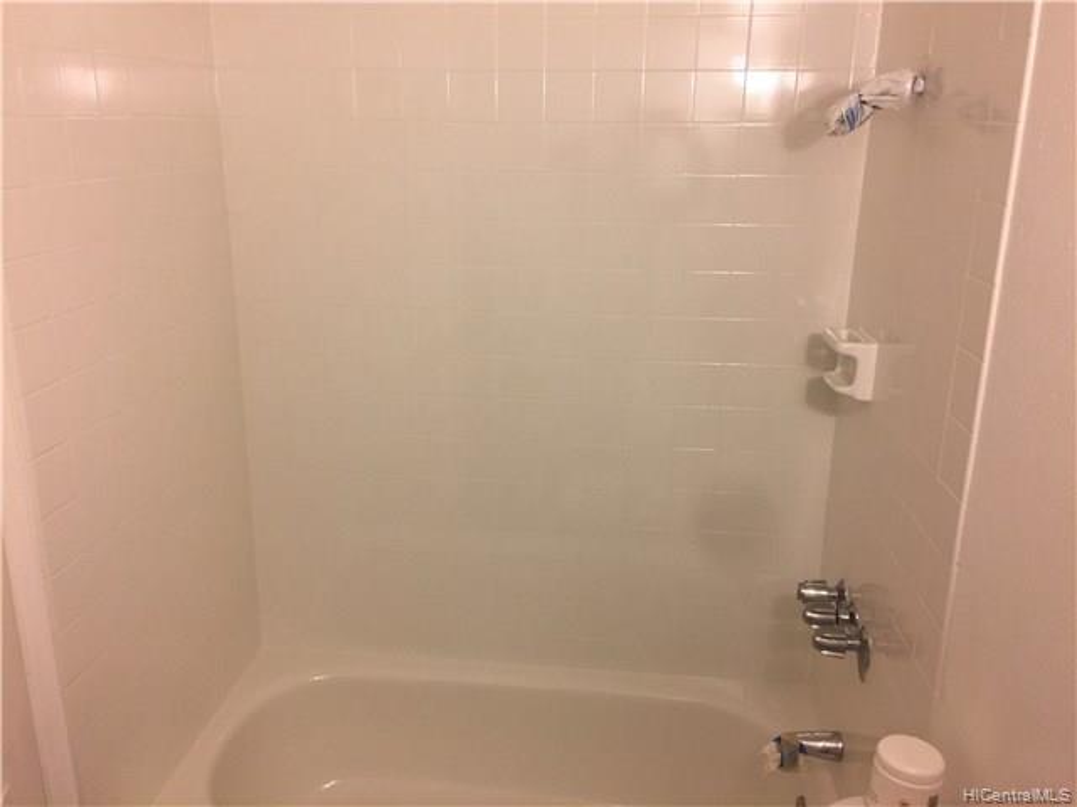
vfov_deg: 48.2
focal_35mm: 29
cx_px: 538
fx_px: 902
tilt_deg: -16.6
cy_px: 404
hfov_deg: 61.7
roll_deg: -1.7
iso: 50
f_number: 2.2
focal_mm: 4.15
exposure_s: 1/30
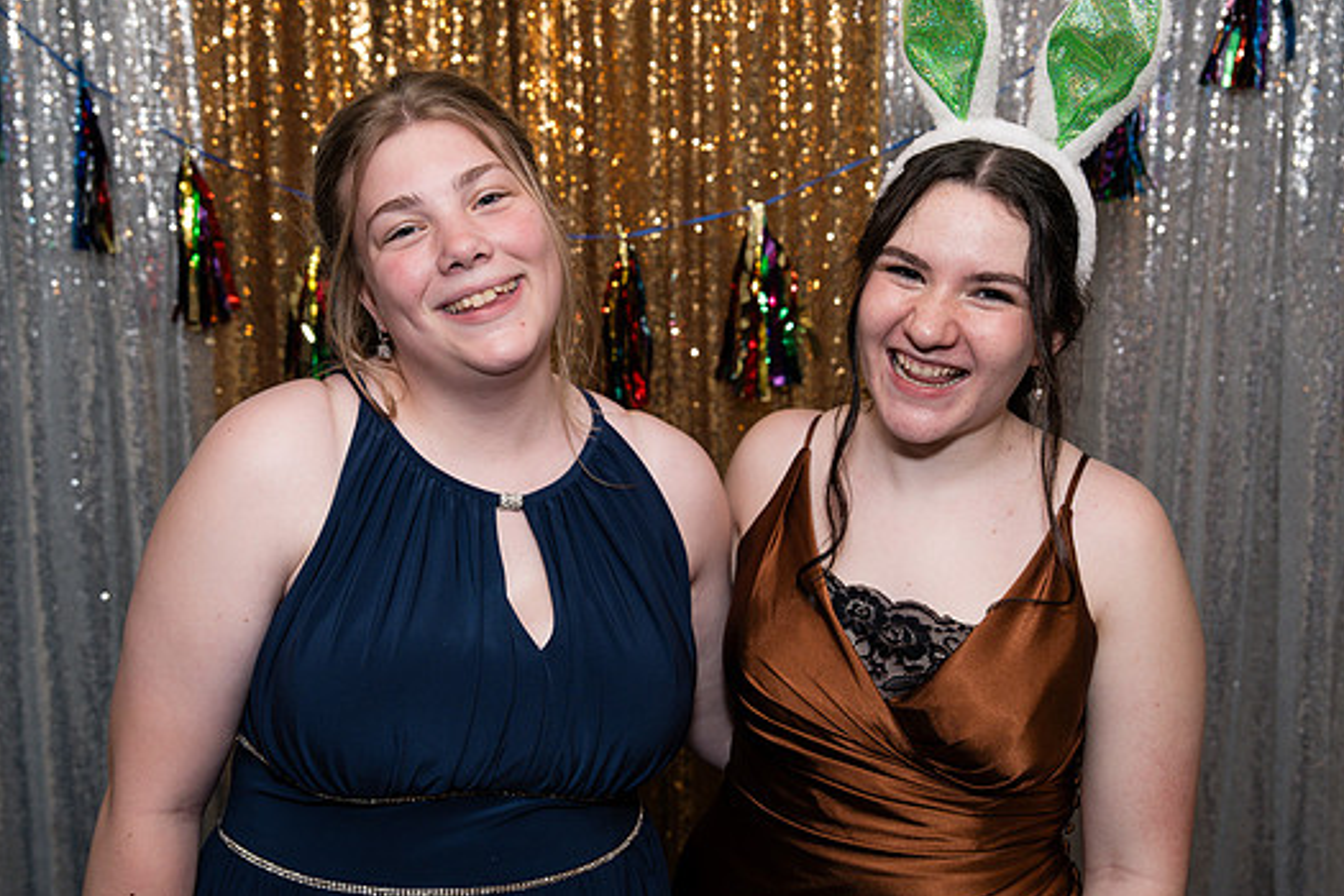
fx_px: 1568
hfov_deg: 46.4
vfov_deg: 31.9
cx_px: 653
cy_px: 442
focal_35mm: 42
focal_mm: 38
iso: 400
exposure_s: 1/250
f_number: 4
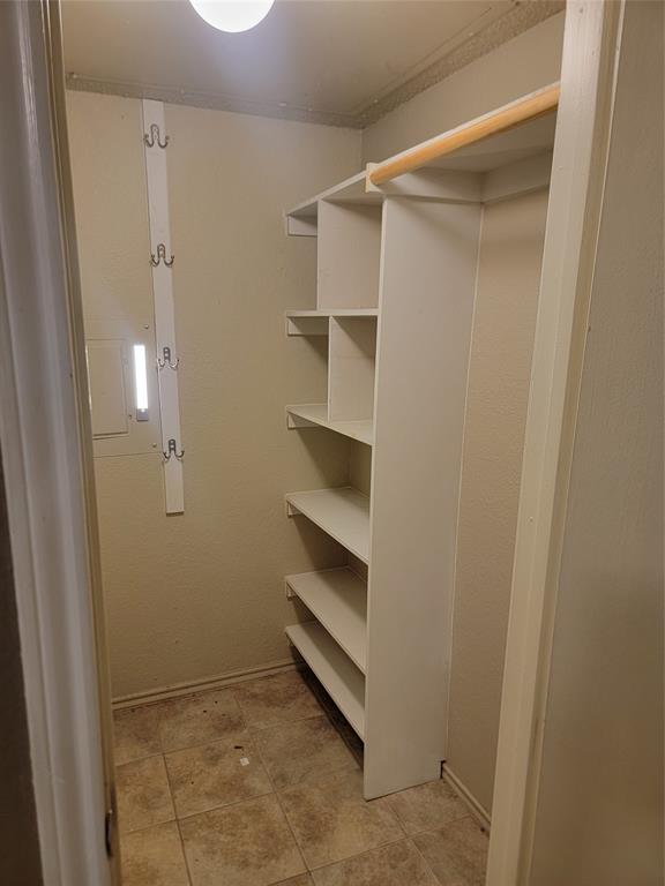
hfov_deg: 56.8
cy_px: 443
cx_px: 332
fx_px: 615
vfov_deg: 71.6
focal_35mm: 24
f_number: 1.8
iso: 200
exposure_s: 1/40
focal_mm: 6.7
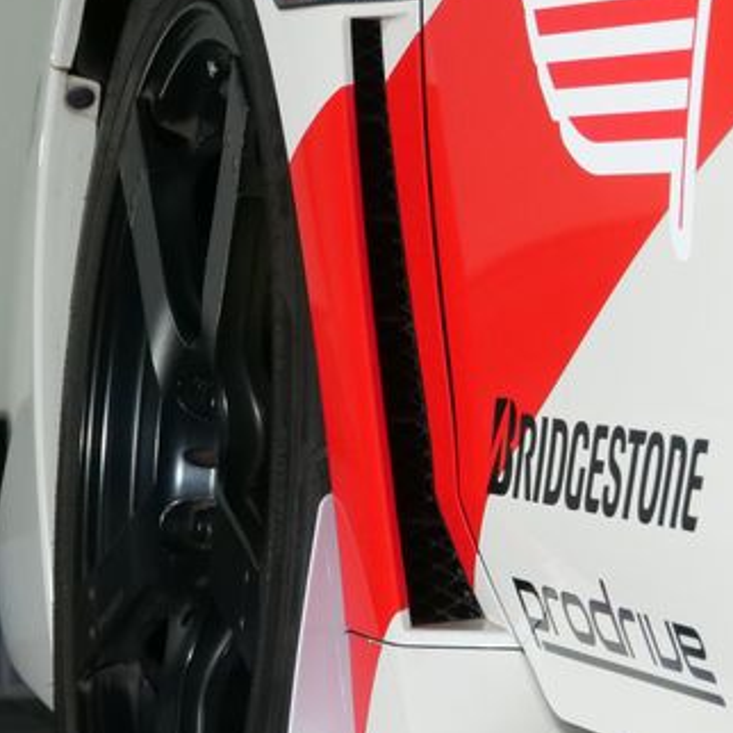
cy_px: 366
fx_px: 7283
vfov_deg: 5.8
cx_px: 542
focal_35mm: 304
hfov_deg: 5.8
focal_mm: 54
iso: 1600
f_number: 6.3
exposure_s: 1/125
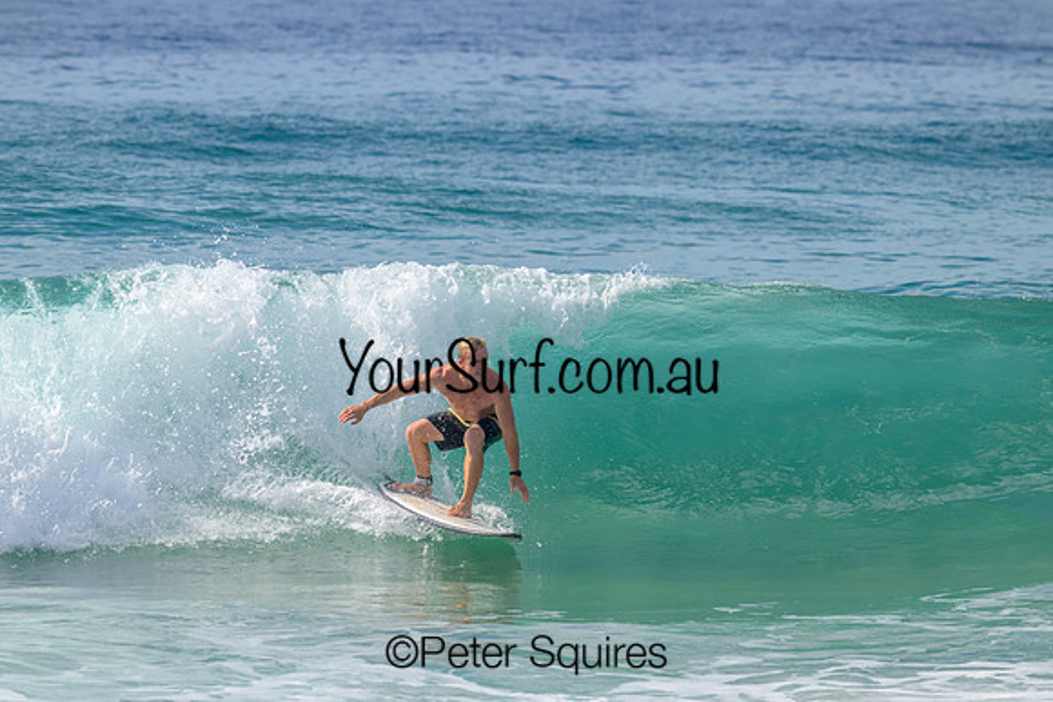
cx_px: 526
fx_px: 11995
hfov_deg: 5.0
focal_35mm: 410
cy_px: 351
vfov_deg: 3.4
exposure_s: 1/2000
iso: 560
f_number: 10
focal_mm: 410
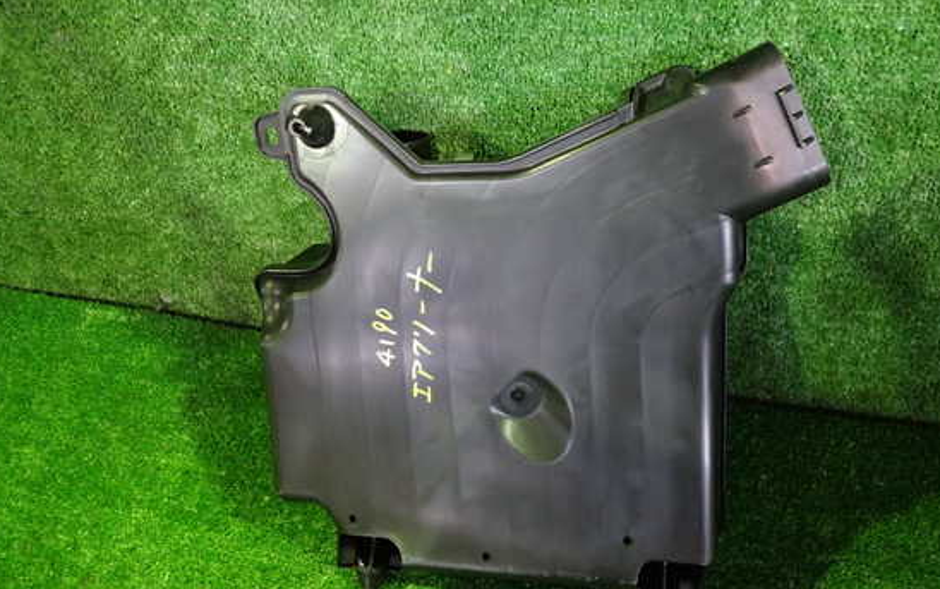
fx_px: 743
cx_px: 492
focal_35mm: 29
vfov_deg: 43.2
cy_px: 318
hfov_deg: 64.6
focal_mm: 4.5
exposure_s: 1/20
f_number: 2
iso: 800
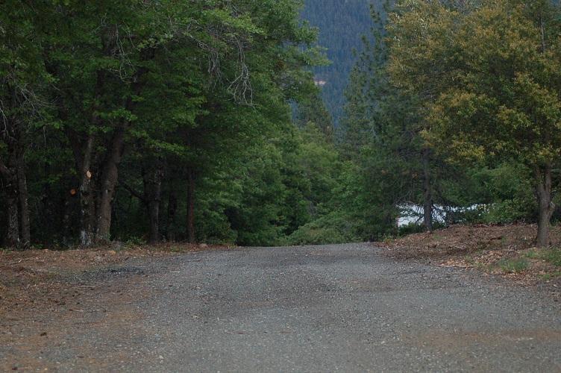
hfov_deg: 19.5
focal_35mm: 105
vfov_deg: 13.0
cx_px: 280
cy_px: 186
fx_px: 1635
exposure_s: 1/60
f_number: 4
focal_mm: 70
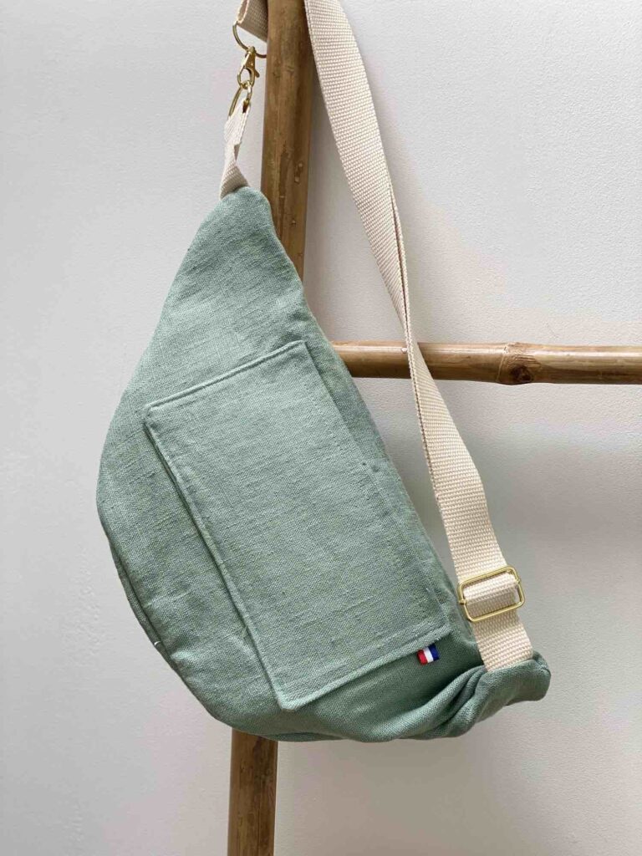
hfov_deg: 28.0
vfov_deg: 36.8
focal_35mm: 52
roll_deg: -0.1
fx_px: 1286
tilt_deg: -1.9
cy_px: 428
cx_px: 321
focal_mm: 6
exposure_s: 1/122
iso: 40
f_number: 2
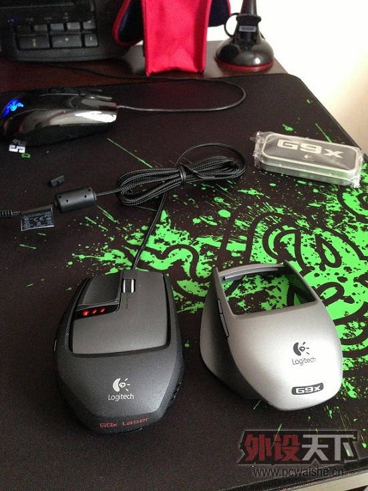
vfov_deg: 55.4
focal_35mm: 33
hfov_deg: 42.9
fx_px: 468
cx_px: 184
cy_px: 246
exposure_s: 1/17
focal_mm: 4.13
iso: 400
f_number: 2.4
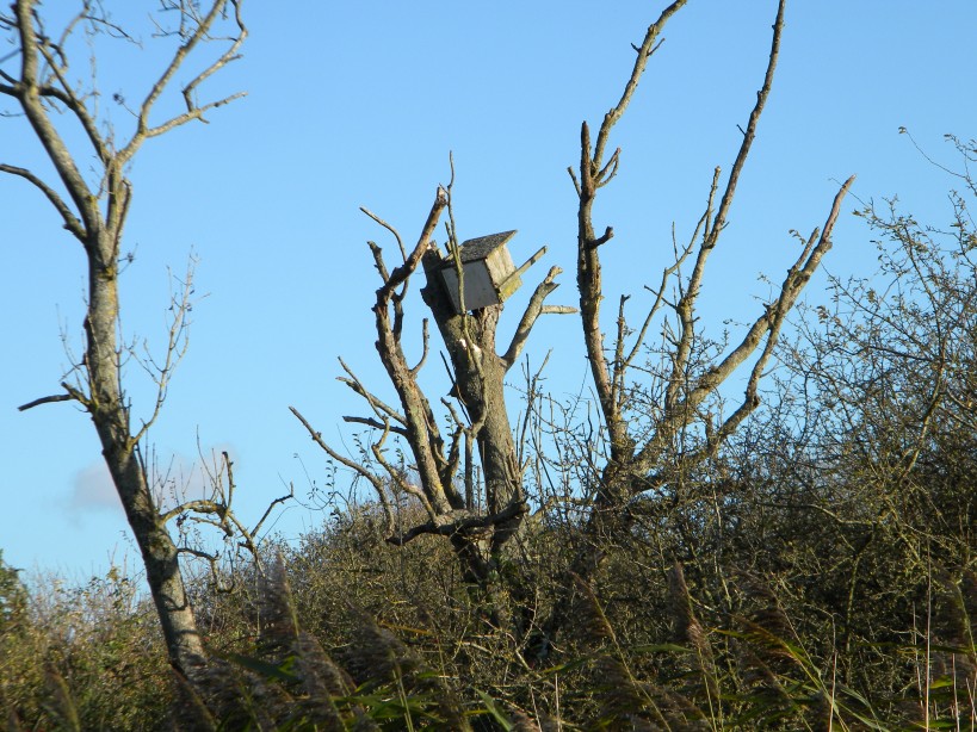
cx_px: 488
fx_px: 4177
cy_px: 366
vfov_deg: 10.0
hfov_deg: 13.3
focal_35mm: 148
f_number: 5
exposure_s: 1/360
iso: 80
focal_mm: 26.8
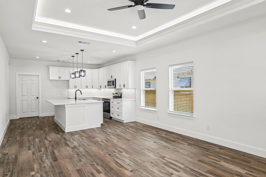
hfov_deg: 81.2
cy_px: 88
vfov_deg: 59.5
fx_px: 155
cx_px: 133
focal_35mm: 21
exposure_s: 1/100
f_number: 8
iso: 400
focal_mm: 21
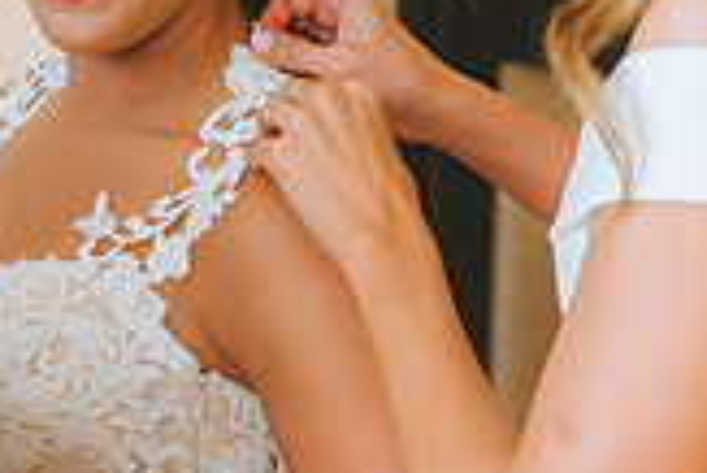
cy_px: 217
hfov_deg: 12.5
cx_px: 129
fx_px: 3204
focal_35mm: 163
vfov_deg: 8.4
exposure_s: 1/640
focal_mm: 42
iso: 640
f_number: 2.8
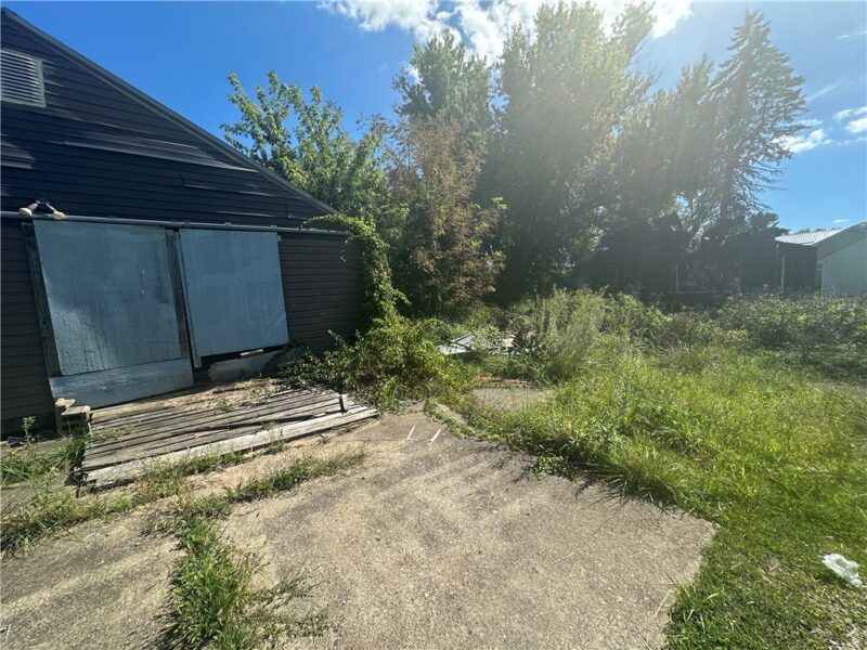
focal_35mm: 14
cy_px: 325
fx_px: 351
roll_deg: +2.3
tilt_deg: -6.3
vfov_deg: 85.7
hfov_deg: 102.1
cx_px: 434
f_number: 2.2
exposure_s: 1/807
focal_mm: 2.22
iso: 40
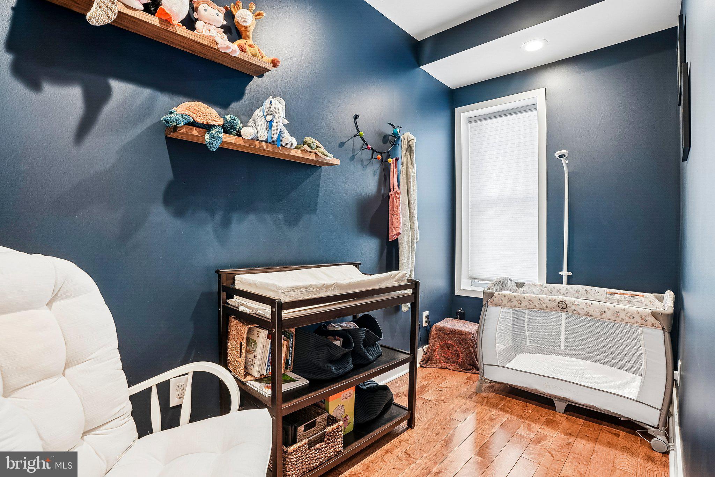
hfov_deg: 96.7
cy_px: 238
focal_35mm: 16
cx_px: 358
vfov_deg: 73.7
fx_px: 318
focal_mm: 16
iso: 100
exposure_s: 1/1.67
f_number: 8
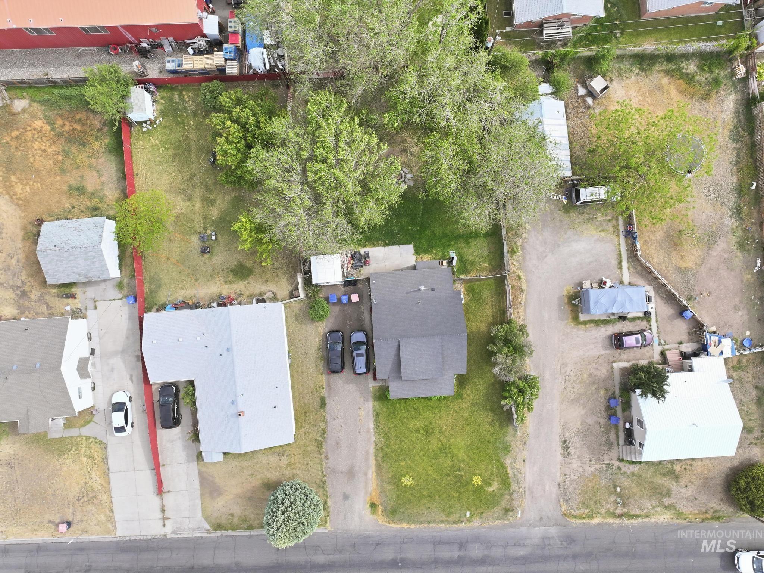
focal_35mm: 24
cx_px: 382
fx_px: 529
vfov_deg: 56.8
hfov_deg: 71.6
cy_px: 286
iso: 250
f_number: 2.8
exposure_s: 1/1250
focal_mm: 12.3
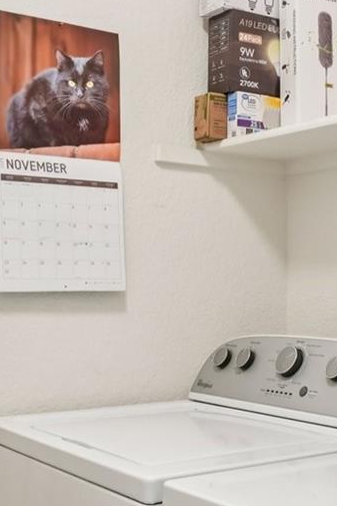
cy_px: 312
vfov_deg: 34.9
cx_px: 254
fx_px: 800
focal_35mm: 57
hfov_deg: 23.5
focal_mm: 12
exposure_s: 1/8
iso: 400
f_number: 8
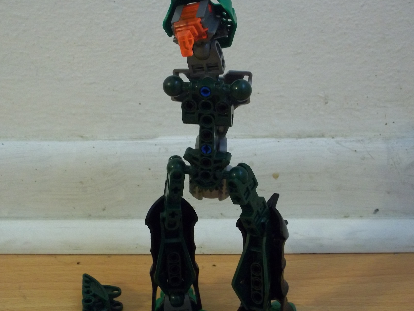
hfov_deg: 34.9
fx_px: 658
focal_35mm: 55
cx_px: 205
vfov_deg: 26.6
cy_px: 146
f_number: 3.5
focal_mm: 8.2
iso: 320
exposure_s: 1/8
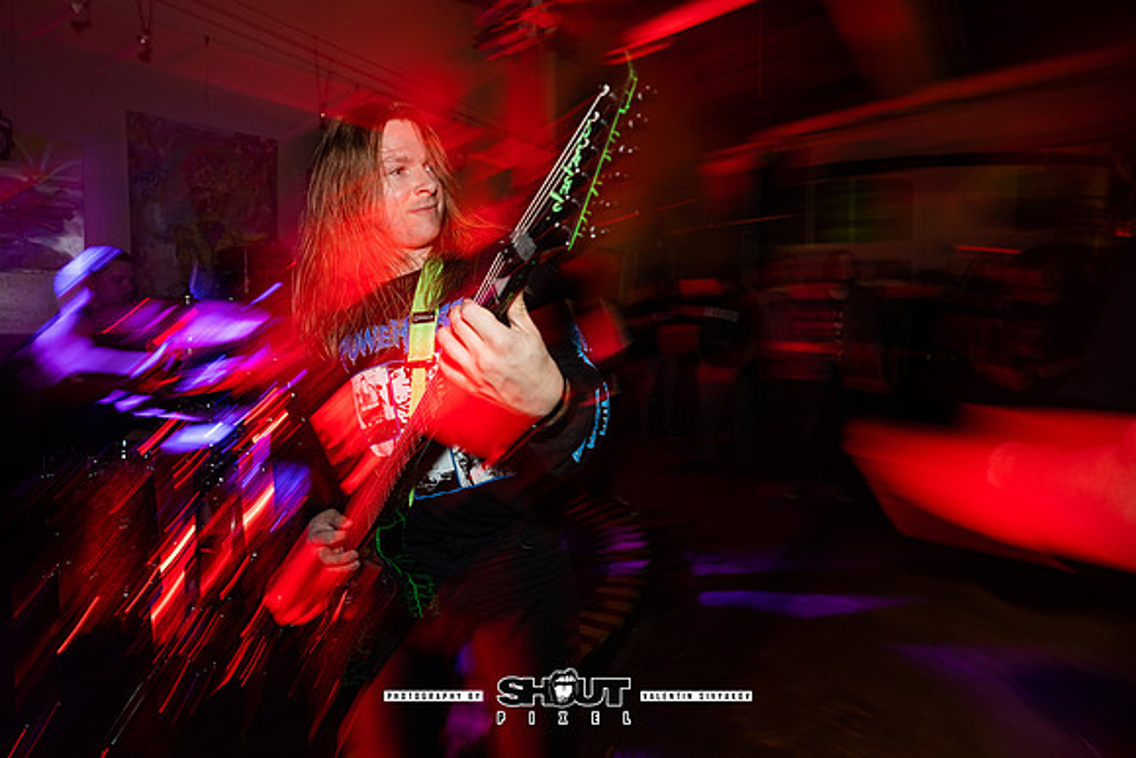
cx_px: 492
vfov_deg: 73.9
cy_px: 328
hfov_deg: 96.6
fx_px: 501
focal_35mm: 16
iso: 800
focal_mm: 14
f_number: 2.8
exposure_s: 1/13
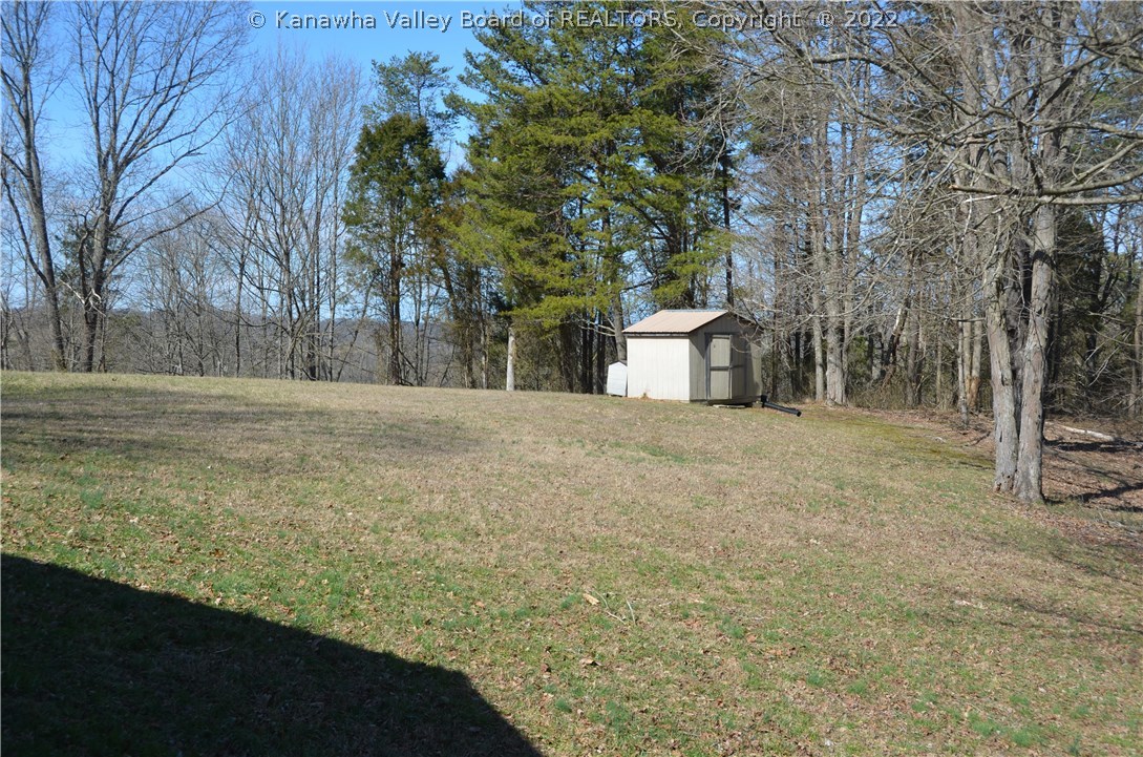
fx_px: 1378
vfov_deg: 30.7
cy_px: 378
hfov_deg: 45.0
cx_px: 572
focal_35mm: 44
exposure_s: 1/250
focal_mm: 29
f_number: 8
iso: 100
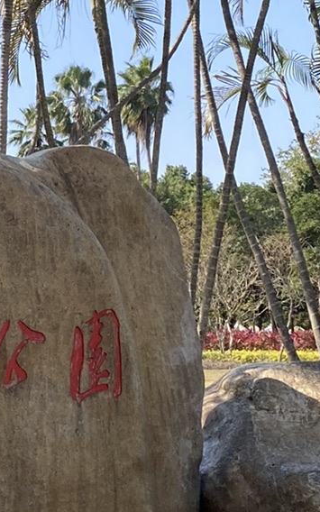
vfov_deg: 21.4
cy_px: 224
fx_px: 1354
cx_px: 5
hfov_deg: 13.3
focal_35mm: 97
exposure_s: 1/1504
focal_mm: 4.25
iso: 32
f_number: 1.8
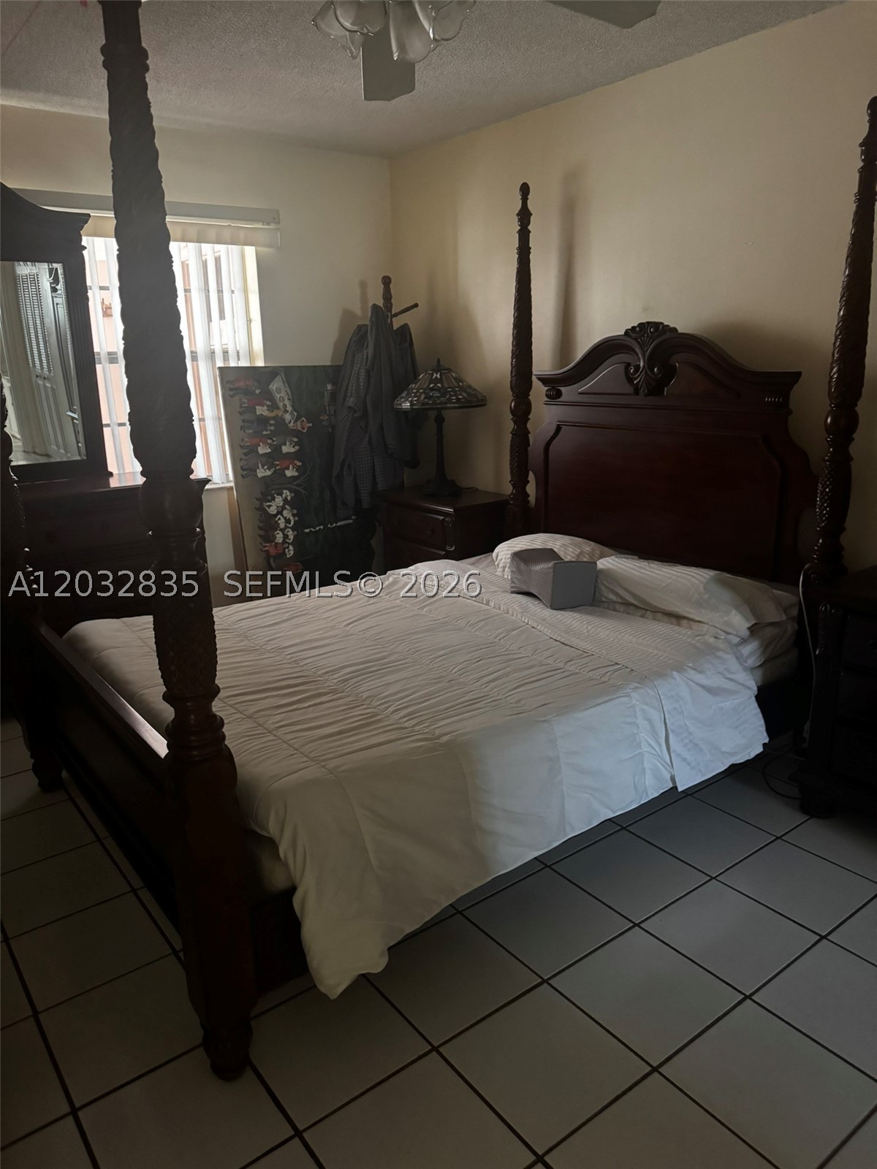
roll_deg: +1.1
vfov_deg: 71.6
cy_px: 584
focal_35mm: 24
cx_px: 438
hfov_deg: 56.8
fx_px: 811
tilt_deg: -15.6
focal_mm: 6.76
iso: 1000
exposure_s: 1/30
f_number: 1.78
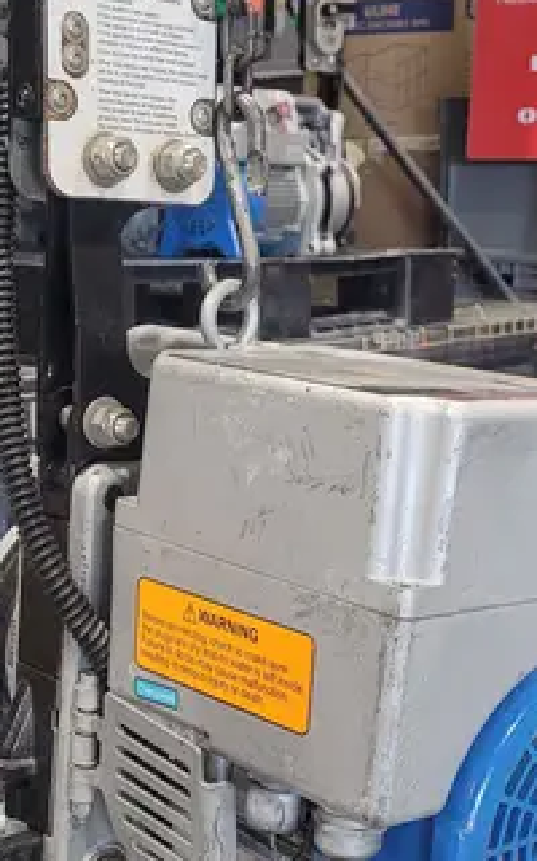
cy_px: 559
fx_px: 1479
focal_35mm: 63
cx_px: 223
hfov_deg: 20.6
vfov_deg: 32.3
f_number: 1.8
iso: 160
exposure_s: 1/40
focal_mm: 5.4
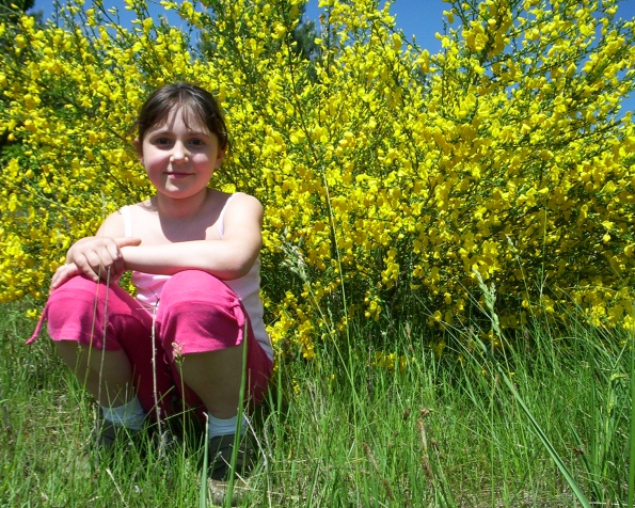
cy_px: 257
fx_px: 752
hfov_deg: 45.8
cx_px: 320
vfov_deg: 37.3
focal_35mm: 40
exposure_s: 1/711
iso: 100
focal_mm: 4.99
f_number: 4.5
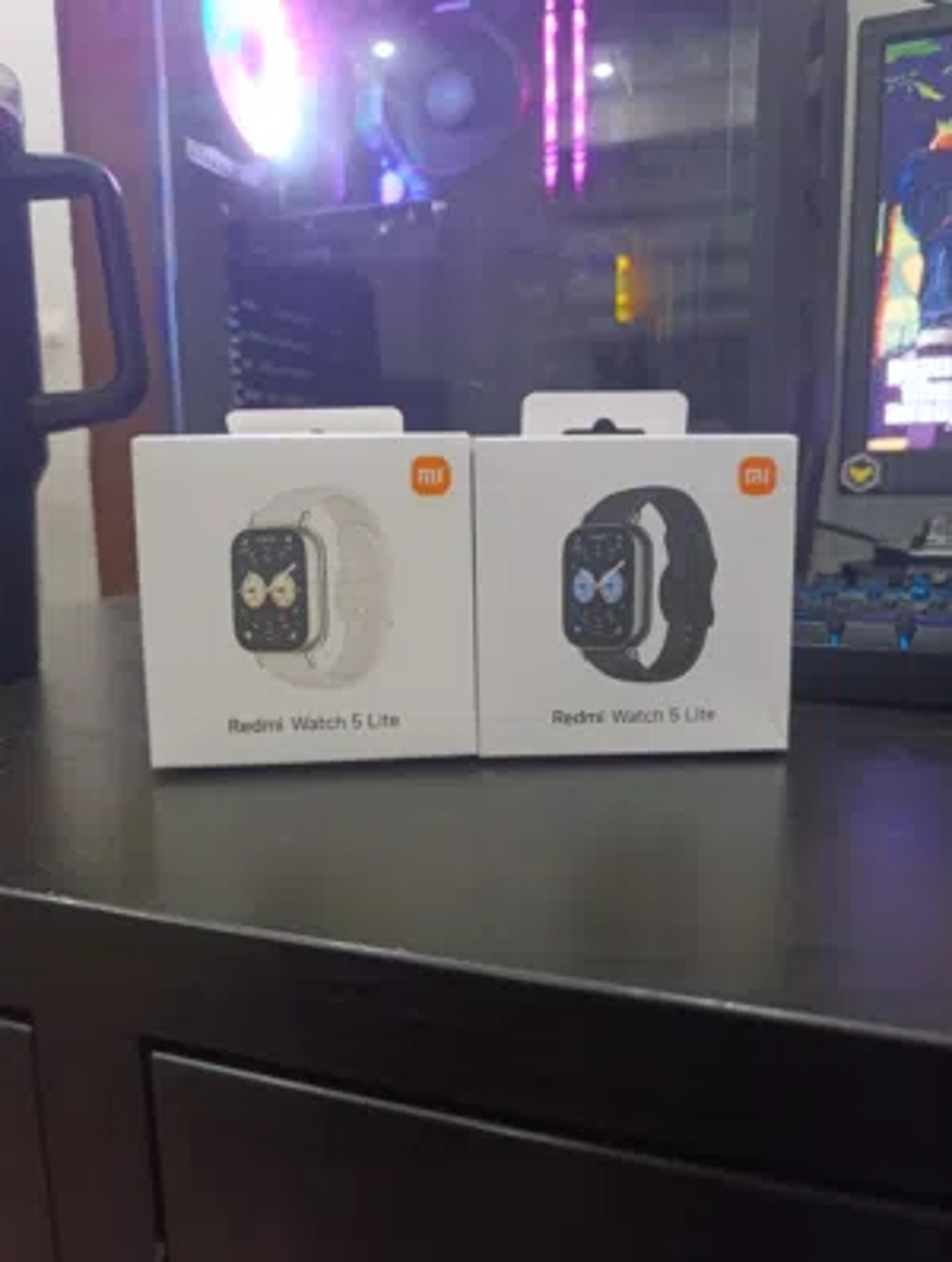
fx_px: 841
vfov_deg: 73.8
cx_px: 476
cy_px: 631
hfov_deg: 59.0
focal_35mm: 23
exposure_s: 1/25
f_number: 1.6
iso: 1600
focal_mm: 6.14
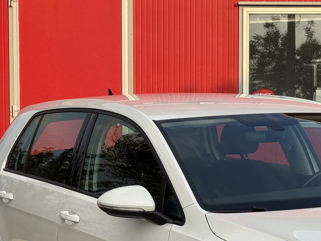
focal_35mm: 127
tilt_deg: -1.1
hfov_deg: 15.5
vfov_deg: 11.6
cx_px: 230
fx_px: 1178
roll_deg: -0.2
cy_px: 177
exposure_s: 1/2033
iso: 64
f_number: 1.78
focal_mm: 6.76
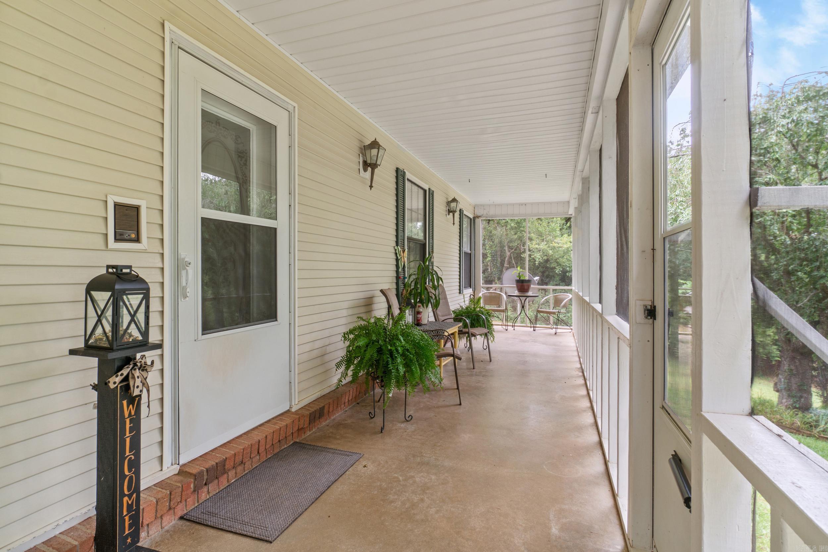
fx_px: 414
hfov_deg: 90.0
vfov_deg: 67.4
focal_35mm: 18
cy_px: 276
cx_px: 414
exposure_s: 1/5
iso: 250
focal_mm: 12
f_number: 9
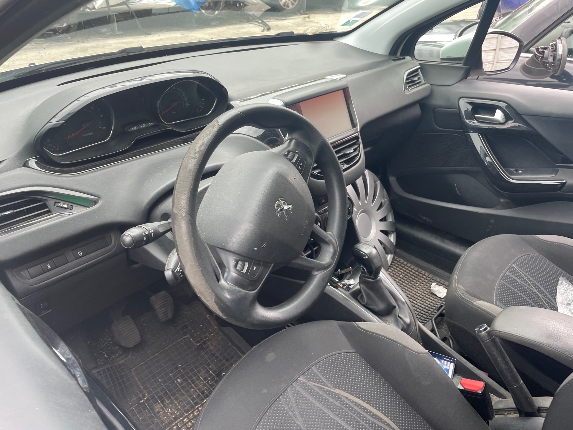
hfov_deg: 67.3
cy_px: 215
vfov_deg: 53.1
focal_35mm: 26
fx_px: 430
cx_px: 286
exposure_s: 1/121
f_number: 1.6
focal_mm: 4.2
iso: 40
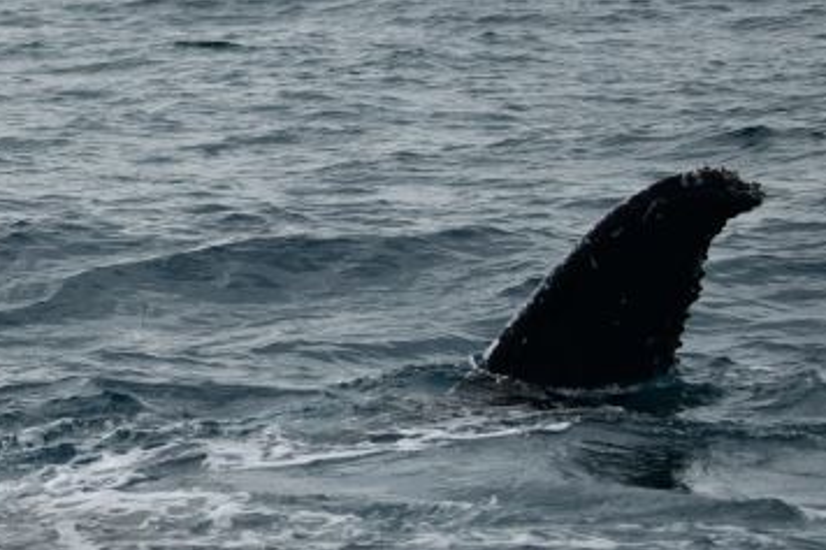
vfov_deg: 6.2
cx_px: -86
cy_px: 277
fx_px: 5045
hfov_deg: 9.3
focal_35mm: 220
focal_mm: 98
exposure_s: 1/8000
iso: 500
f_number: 5
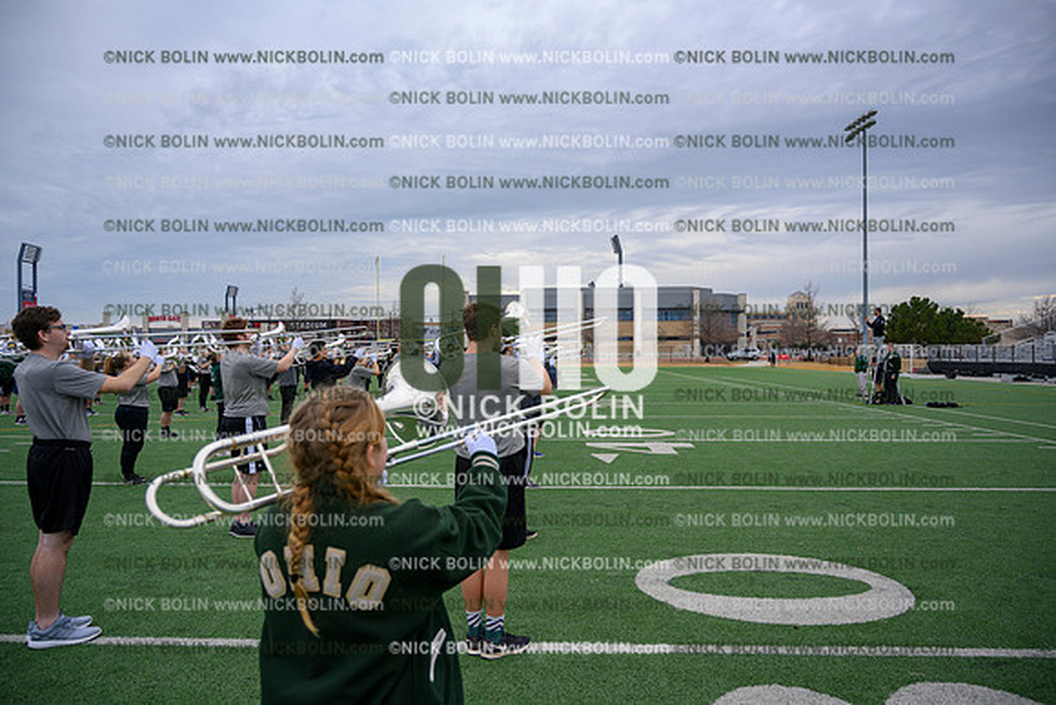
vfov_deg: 53.2
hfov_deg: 73.7
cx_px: 528
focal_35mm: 24
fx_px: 704
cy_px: 352
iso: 100
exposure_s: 1/640
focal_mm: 24
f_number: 4
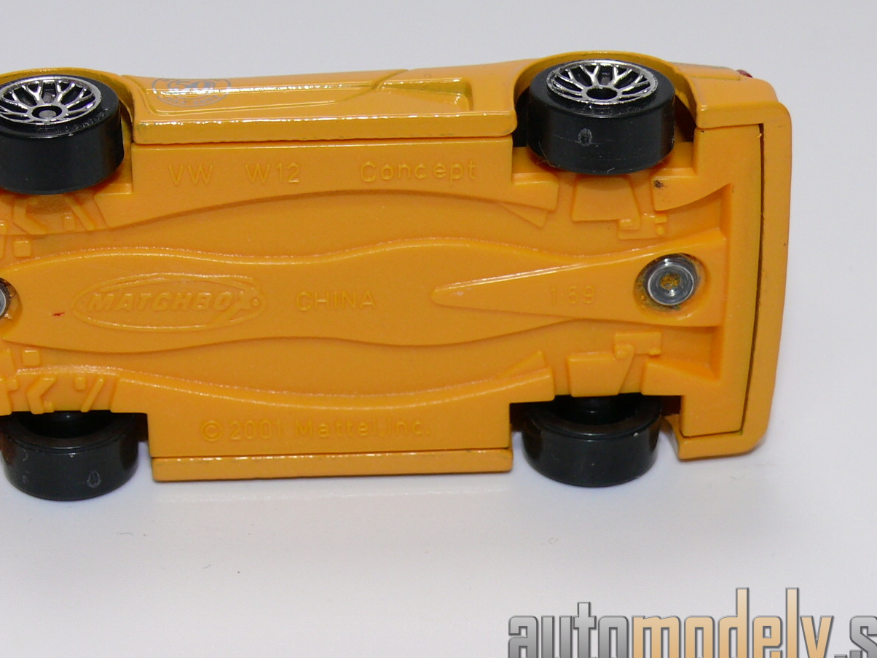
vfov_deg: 13.6
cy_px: 262
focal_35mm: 109
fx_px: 2762
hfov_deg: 18.0
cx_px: 340
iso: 100
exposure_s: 1/30
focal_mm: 12
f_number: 4
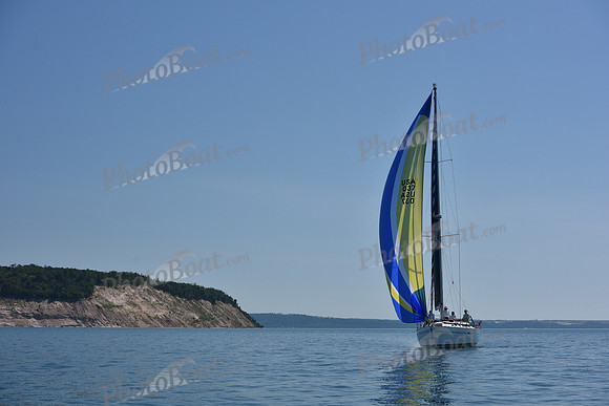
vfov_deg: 19.5
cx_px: 304
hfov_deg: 28.8
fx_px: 1184
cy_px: 203
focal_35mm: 70
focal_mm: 70
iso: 250
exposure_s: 1/800
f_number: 8
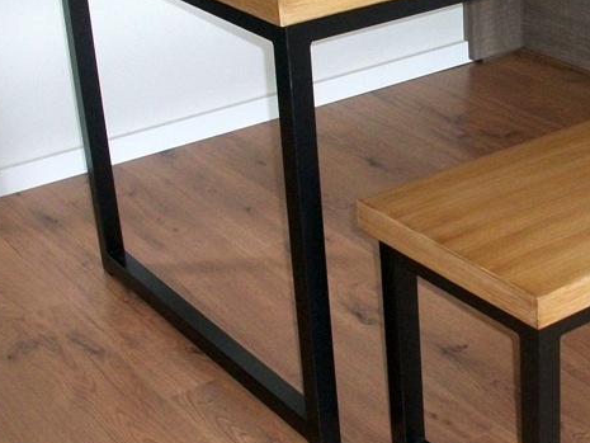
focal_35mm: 77
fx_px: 1313
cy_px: 218
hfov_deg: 24.8
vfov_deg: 19.1
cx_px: 490
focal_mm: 6.3
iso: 320
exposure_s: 1/30
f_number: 3.1
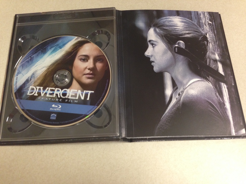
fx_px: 235
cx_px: 123
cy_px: 92
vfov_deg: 42.9
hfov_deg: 55.4
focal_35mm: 33
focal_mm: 4.12
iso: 160
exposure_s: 1/20
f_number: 2.4
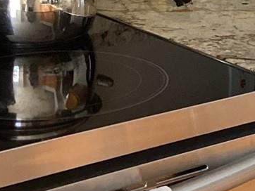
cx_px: 289
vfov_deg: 10.8
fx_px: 1010
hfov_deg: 14.0
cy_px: 13
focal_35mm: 137
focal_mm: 3.3
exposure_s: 1/60
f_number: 2.4
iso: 160
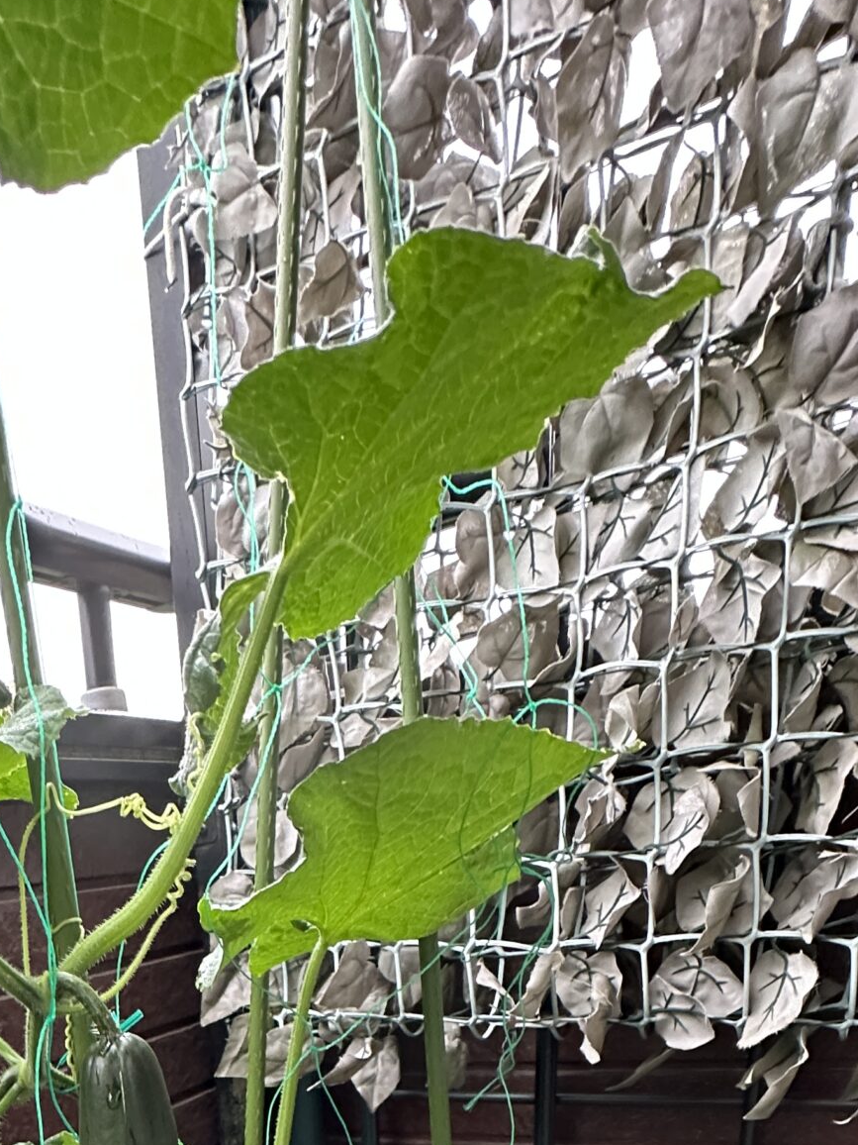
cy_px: 1253
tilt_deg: -18.7
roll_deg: +8.0
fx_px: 1024
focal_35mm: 31
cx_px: 82
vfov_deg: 44.7
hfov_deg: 41.7
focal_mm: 2.22
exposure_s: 1/60
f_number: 2.2
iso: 500
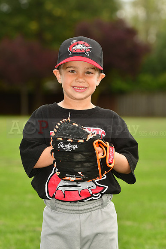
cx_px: 83
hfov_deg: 6.8
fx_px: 1400
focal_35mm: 202
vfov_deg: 10.2
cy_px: 124
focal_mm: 135
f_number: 5
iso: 200
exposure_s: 1/500
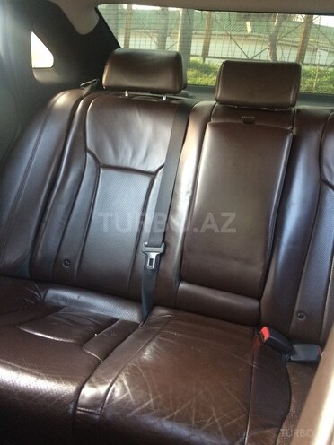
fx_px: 373
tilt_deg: -18.0
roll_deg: -4.5
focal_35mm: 29
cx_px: 167
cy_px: 222
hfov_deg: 48.2
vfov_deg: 61.7
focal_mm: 4.15
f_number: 2.2
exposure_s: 1/33
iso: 80
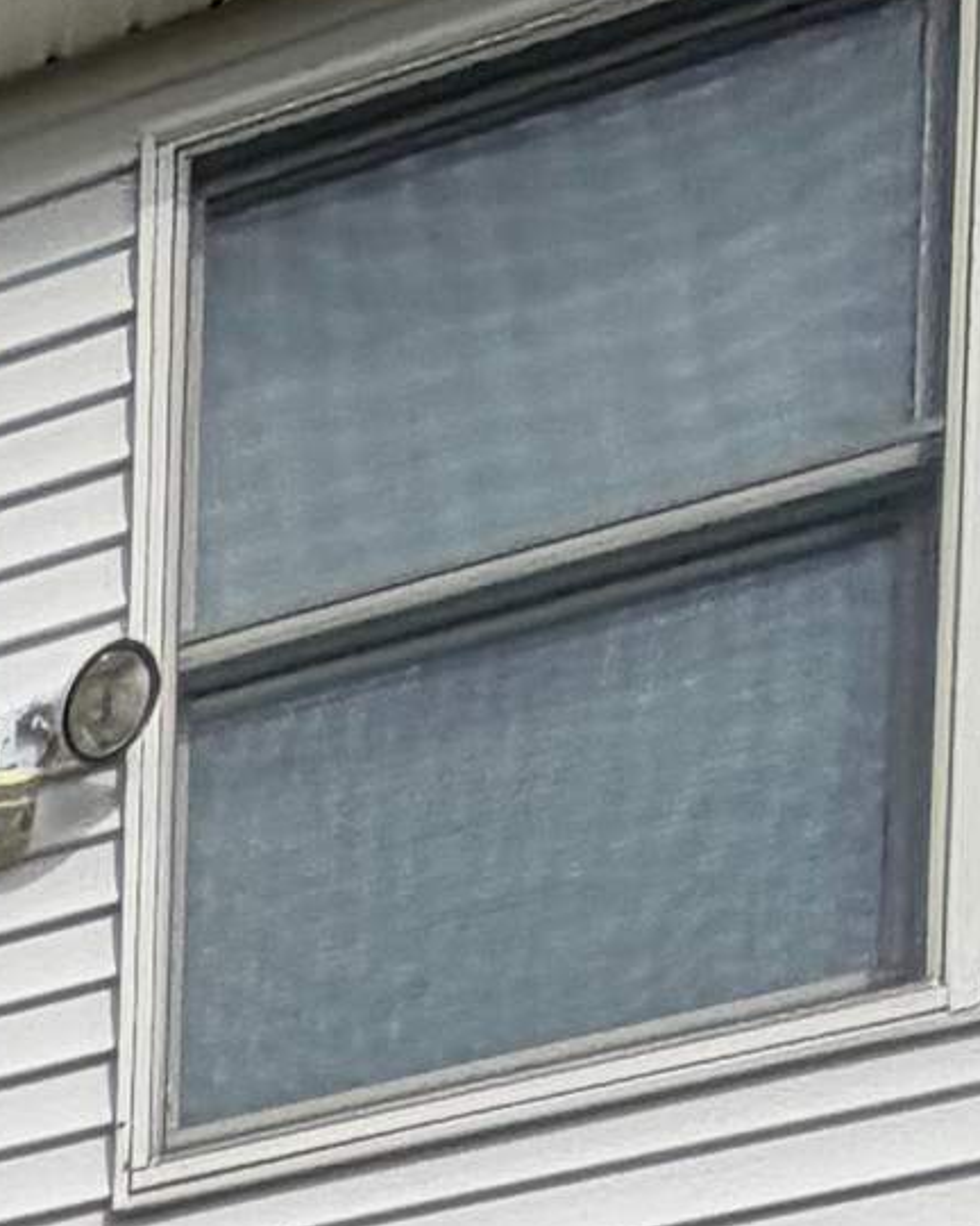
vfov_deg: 11.2
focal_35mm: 102
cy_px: 3710
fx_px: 3698
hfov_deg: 10.6
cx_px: -1935
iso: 32
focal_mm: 2.22
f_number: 2.2
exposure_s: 1/770
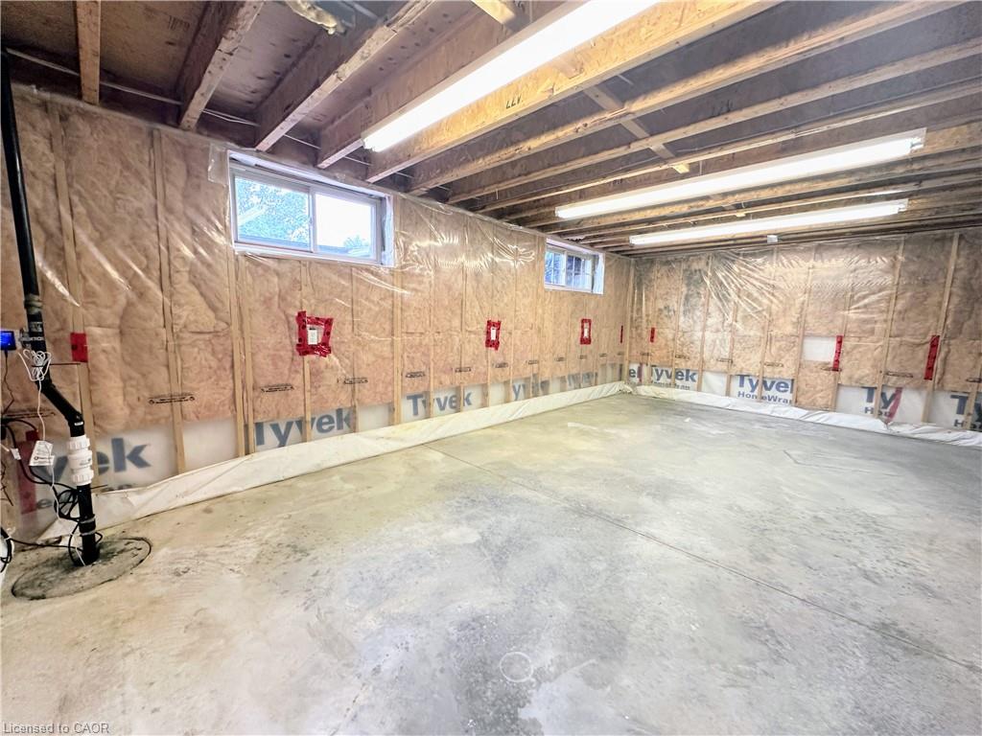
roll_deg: -0.4
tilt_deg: -7.4
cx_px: 491
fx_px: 397
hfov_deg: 102.1
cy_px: 368
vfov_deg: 85.7
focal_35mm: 14
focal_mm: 2.22
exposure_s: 1/60
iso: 200
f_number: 2.2
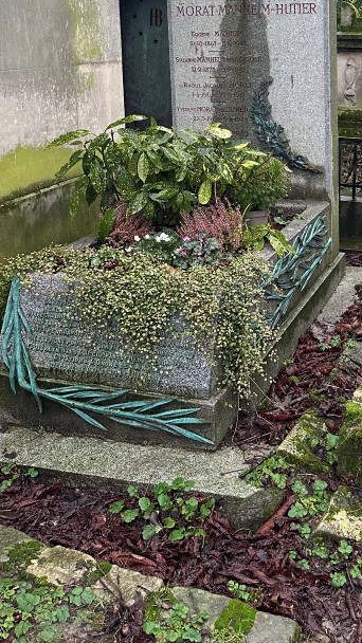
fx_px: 734
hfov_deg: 27.1
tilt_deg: -8.3
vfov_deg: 45.2
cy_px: 137
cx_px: 295
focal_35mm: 43
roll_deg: -2.0
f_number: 1.78
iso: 320
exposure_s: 1/60
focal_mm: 6.86
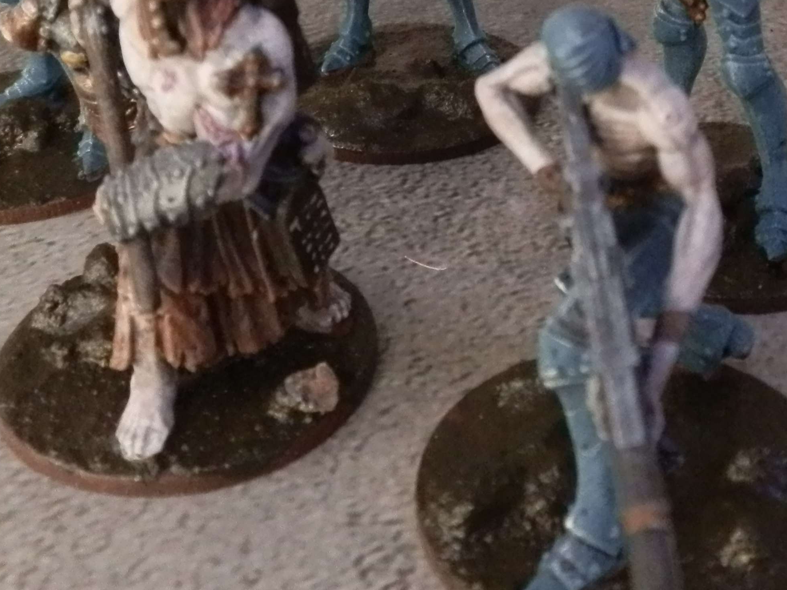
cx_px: 487
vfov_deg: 22.8
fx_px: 1387
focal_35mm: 61
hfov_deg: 31.6
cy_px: -45
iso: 400
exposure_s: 1/125
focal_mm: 5
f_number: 3.1
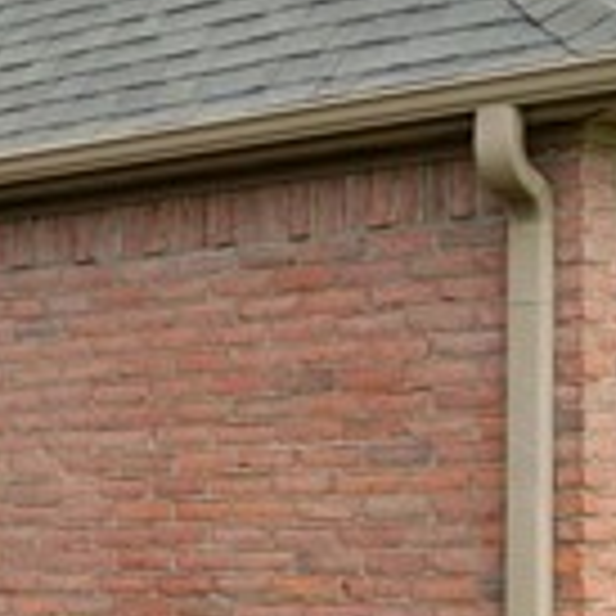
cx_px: -845
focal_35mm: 108
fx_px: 2174
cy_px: 477
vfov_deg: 16.0
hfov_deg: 12.7
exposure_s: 1/160
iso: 100
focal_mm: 16
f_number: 7.1
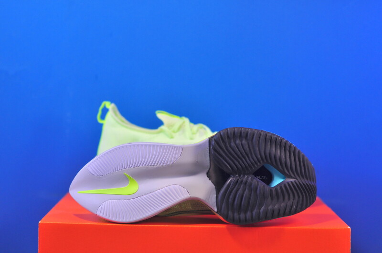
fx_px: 795
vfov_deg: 18.1
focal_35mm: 75
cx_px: 191
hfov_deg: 27.0
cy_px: 126
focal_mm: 50
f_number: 2.5
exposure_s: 1/320
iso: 250
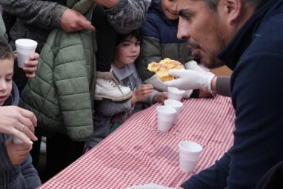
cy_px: 64
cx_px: 52
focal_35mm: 58
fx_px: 455
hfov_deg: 33.4
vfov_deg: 23.4
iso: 500
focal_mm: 23
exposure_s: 1/400
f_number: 5.6
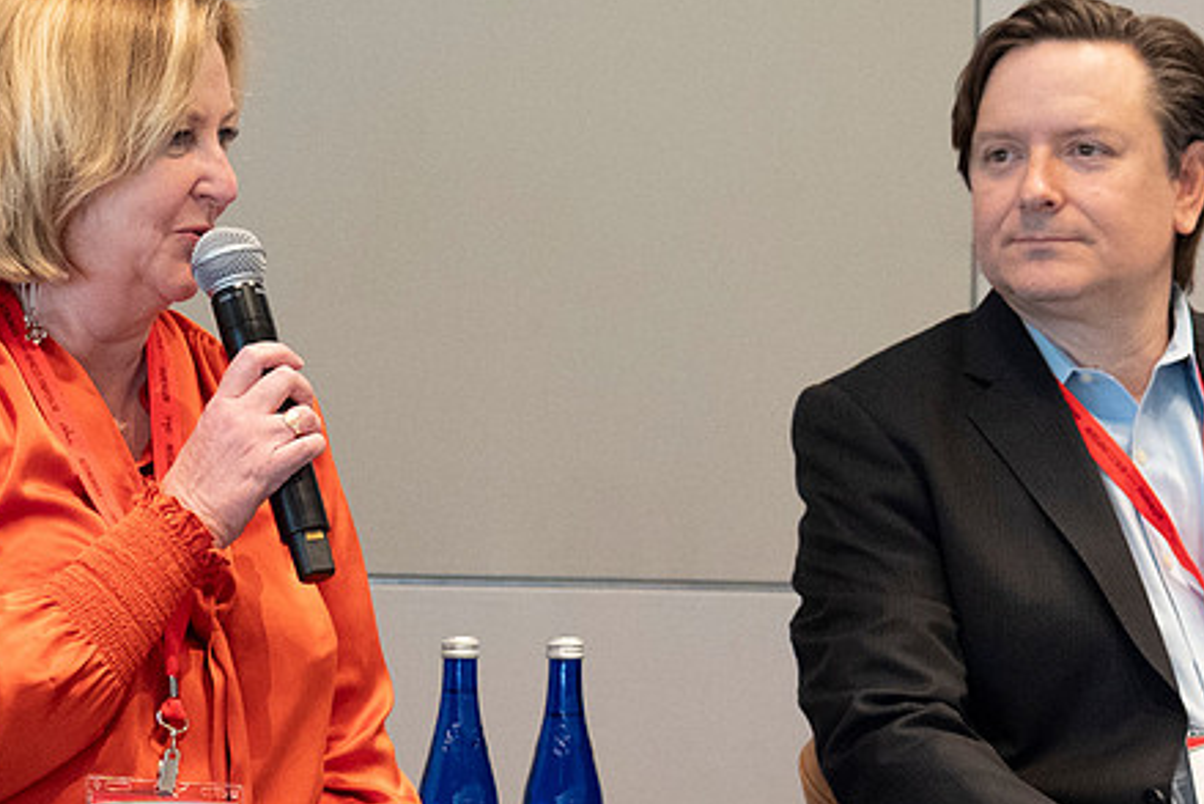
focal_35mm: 177
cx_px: 334
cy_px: 278
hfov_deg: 11.6
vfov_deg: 7.8
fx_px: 5921
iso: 4500
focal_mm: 72
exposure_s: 1/60
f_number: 5.6
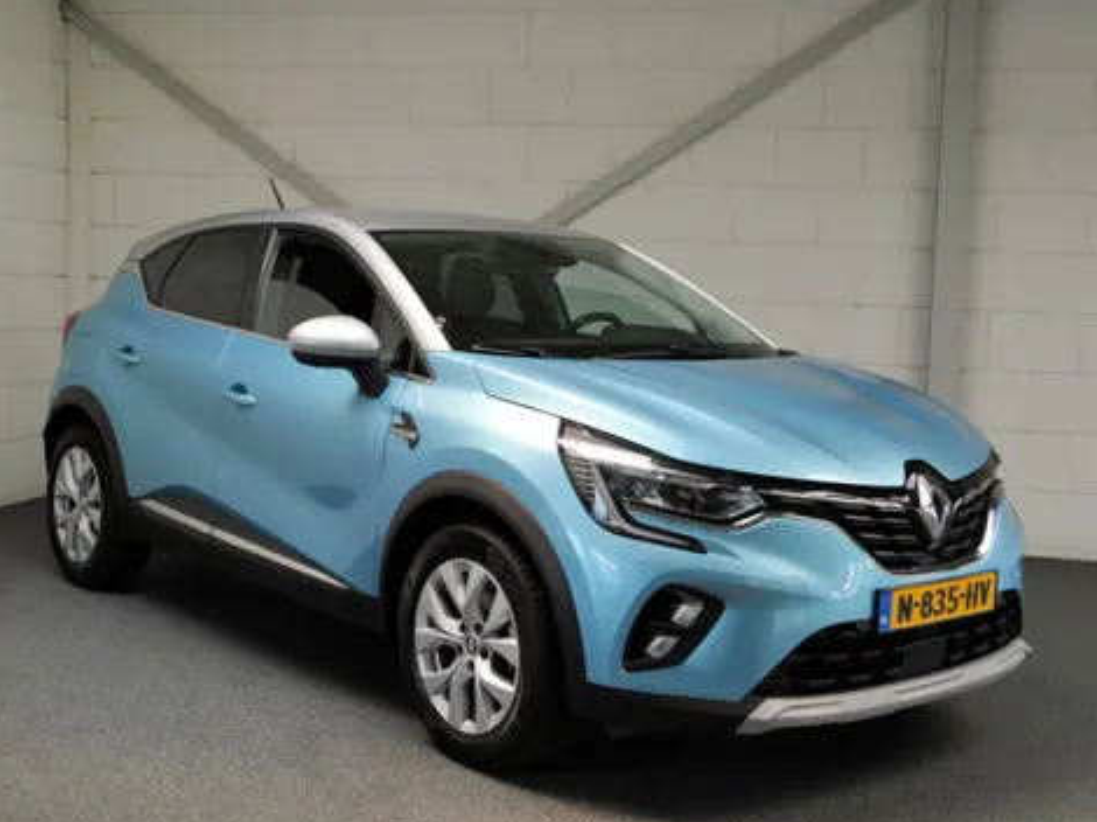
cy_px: 413
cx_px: 539
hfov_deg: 40.5
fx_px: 1489
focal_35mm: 47
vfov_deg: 30.9
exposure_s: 1/125
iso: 100
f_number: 2.6
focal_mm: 20.8
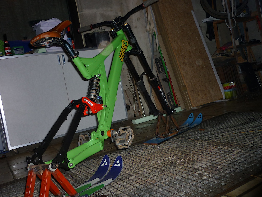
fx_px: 250
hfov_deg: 55.4
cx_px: 131
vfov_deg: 42.9
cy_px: 98
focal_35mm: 33
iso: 80
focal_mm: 5.5
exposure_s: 1/30
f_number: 2.8
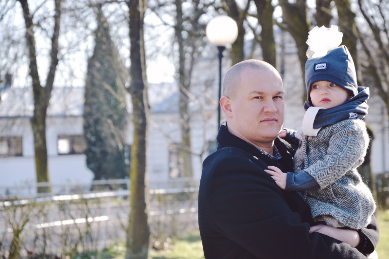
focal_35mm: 158
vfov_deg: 8.7
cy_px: 130
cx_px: 194
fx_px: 1701
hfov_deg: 13.0
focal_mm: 105
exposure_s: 1/125
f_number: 5.6
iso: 220
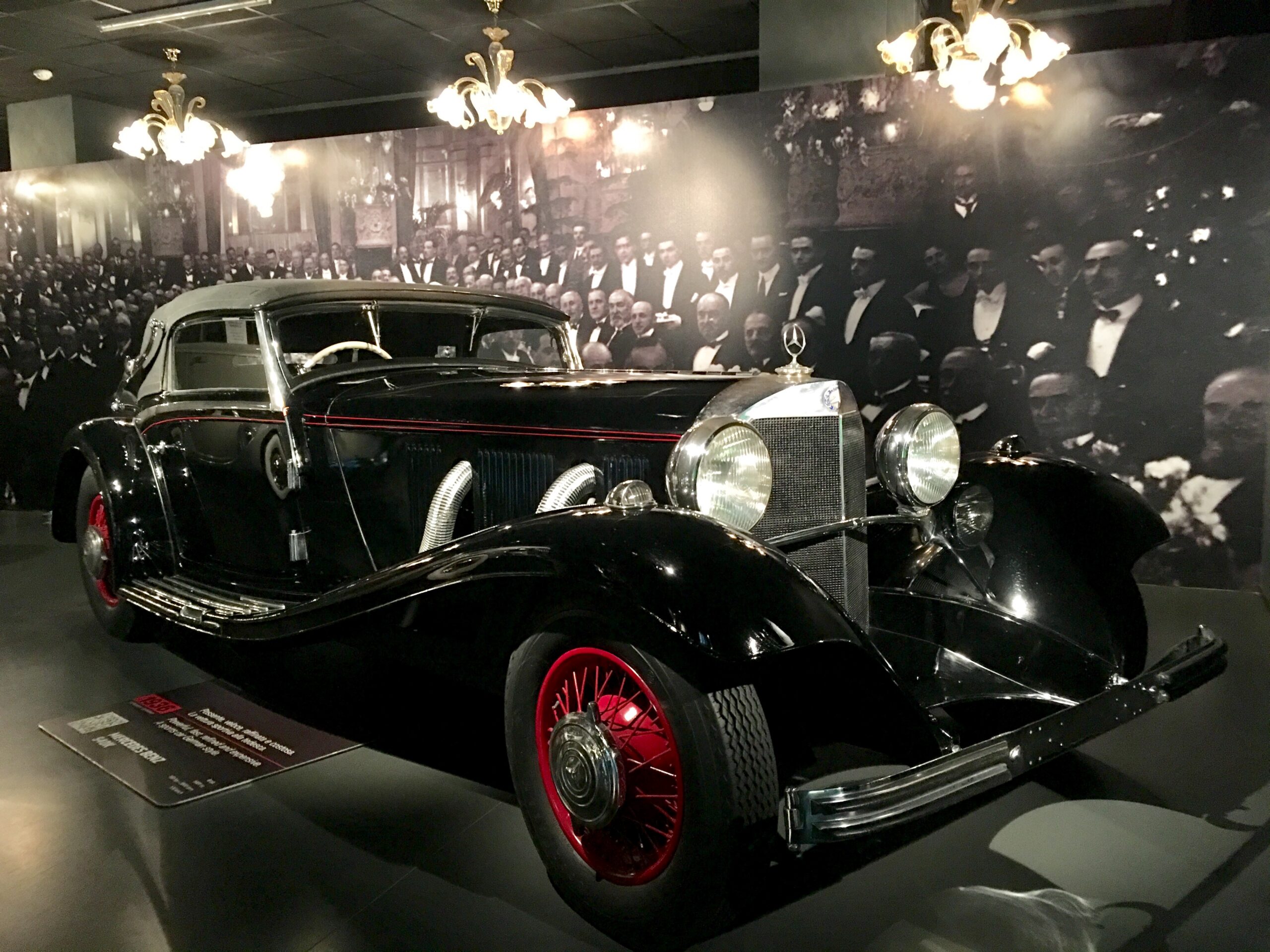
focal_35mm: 29
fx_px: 1064
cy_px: 476
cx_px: 635
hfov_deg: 61.7
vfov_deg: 48.2
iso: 160
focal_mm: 4.15
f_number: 2.2
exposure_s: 1/8
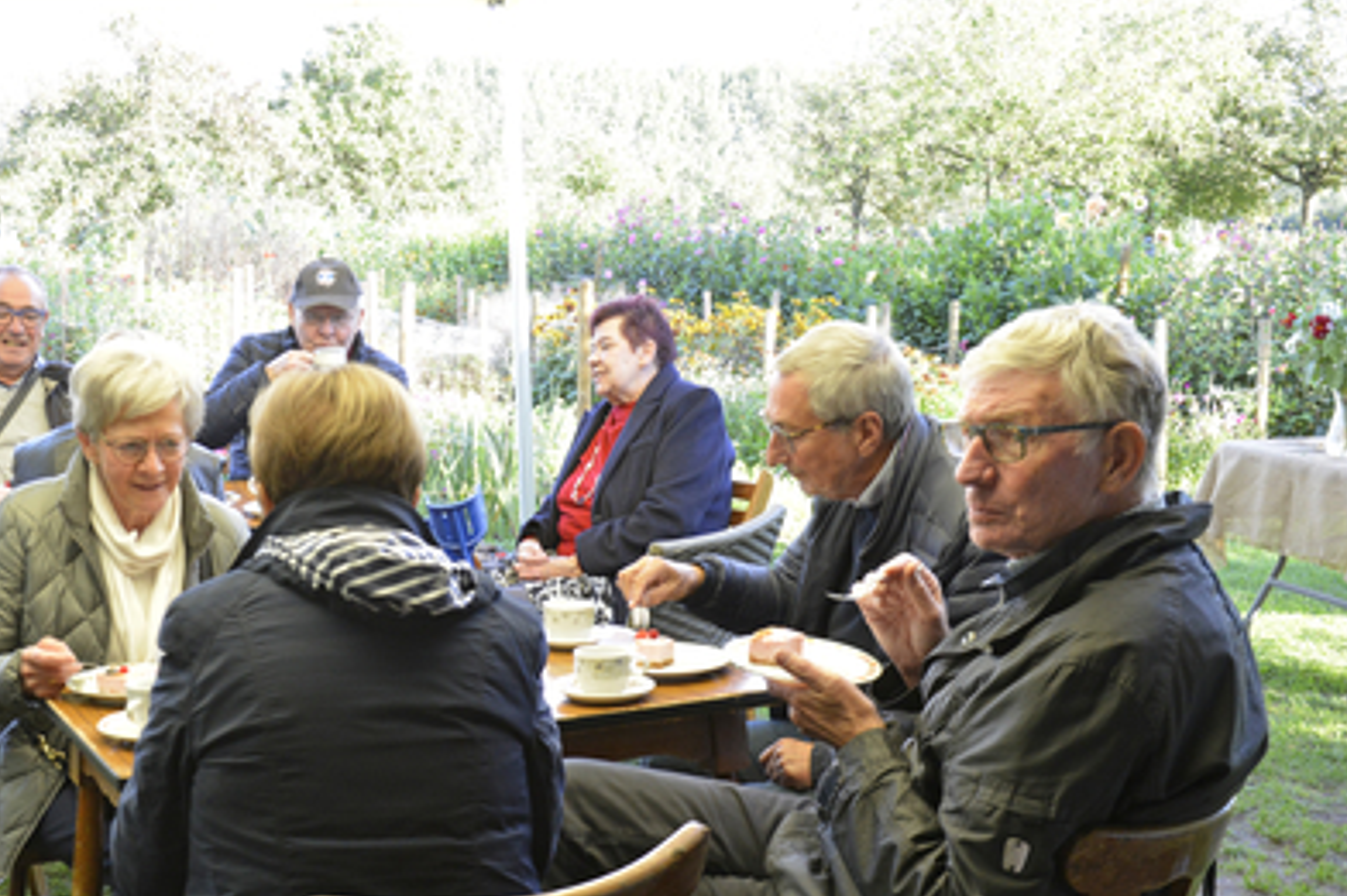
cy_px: 553
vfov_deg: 27.4
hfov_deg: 39.6
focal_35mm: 49
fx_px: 1833
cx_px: 395
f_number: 8
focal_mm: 32
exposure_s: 1/125
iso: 1600
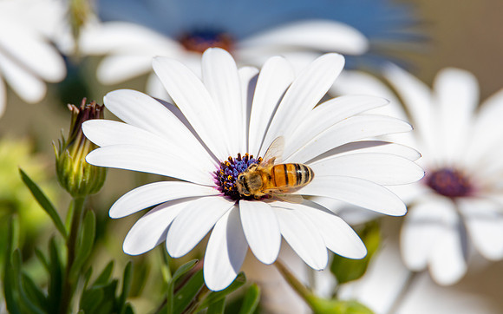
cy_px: 115
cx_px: 268
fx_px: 15023
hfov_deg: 1.9
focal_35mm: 1096
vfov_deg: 1.2
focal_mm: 600
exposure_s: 1/1250
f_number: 10
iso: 200
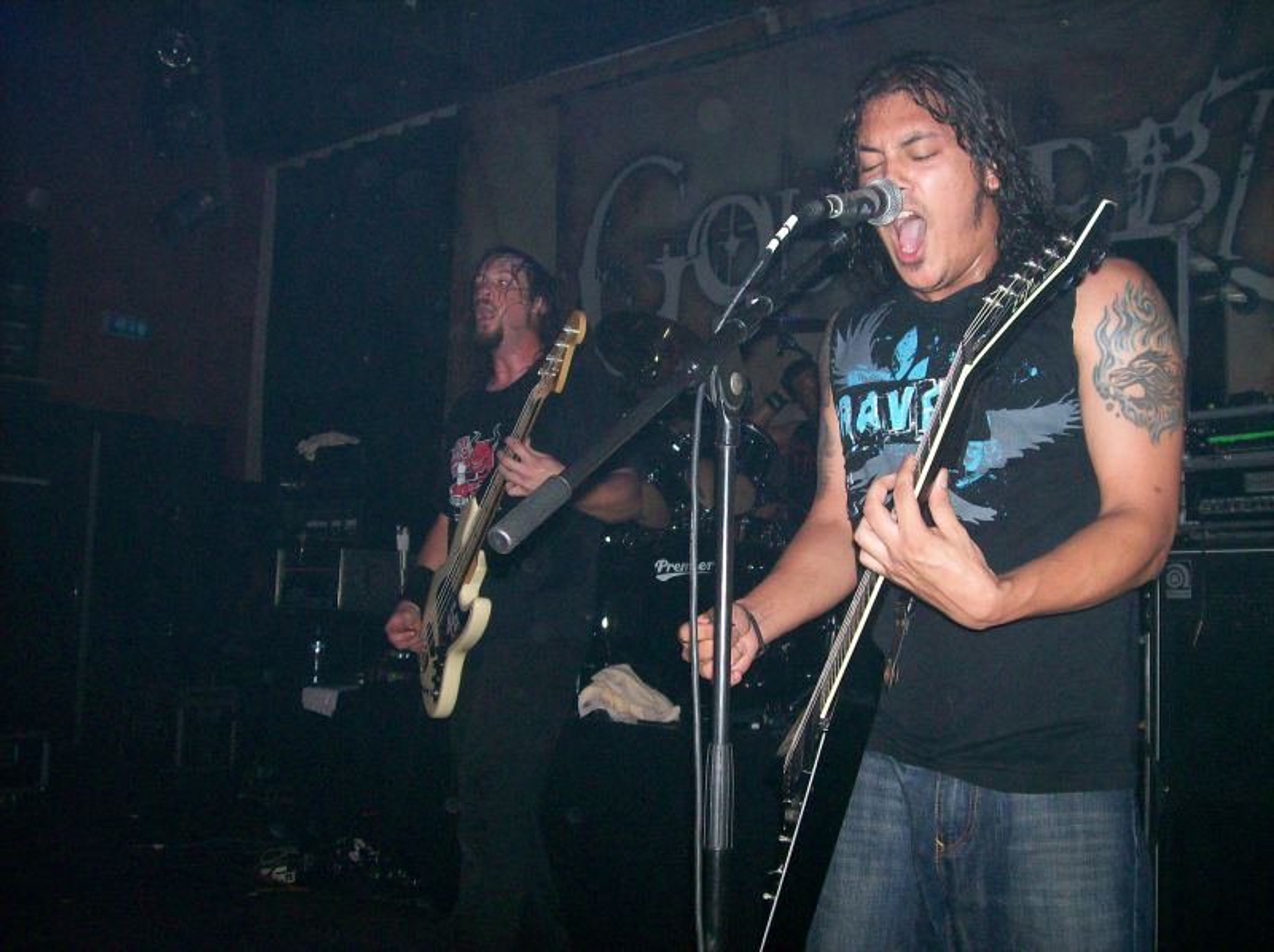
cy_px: 476
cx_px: 637
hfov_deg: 51.4
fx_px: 1323
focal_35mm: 36
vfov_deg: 39.6
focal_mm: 6
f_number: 2.7
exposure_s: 1/64
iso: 140
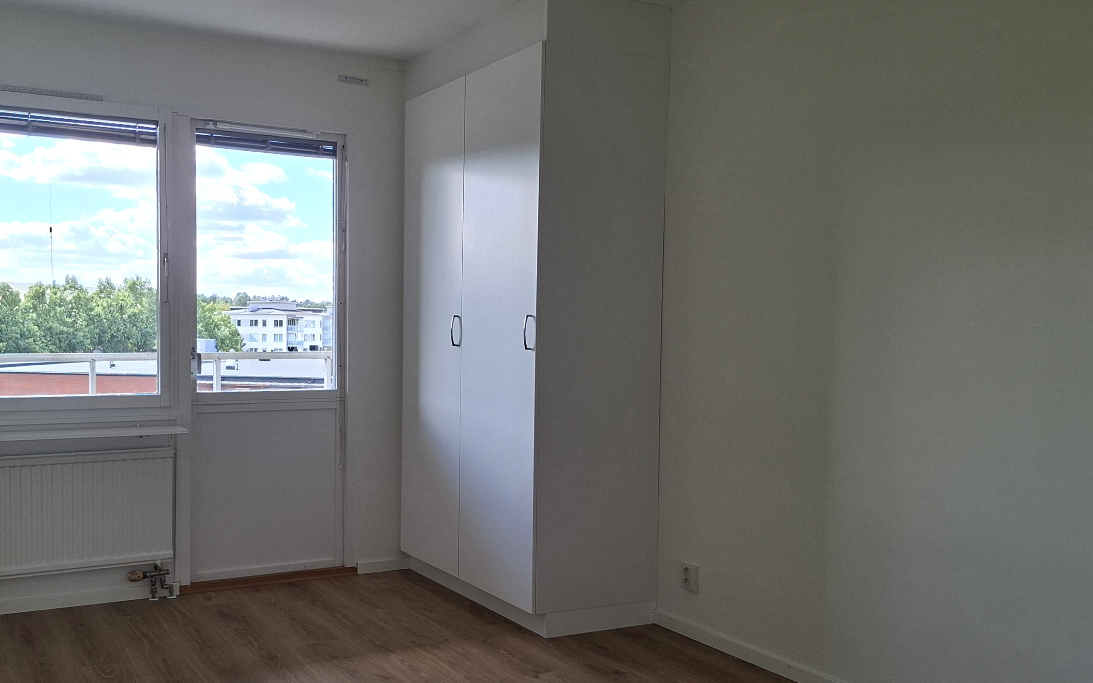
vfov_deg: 38.3
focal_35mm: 33
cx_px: 417
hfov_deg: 57.5
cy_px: 367
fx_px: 983
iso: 50
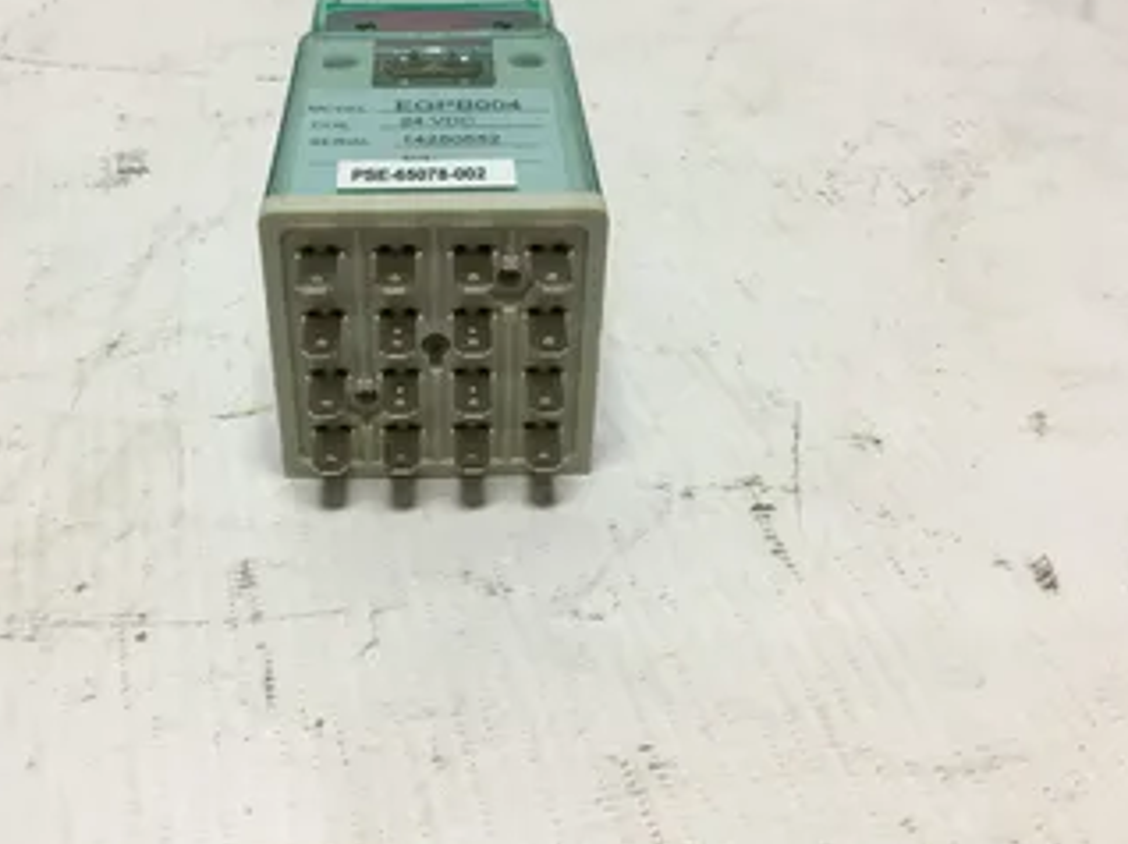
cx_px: 465
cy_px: 351
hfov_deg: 47.7
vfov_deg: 36.7
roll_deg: +0.8
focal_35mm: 39
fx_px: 1270
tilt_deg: -36.3
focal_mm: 3.3
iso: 25
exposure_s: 1/202
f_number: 2.4
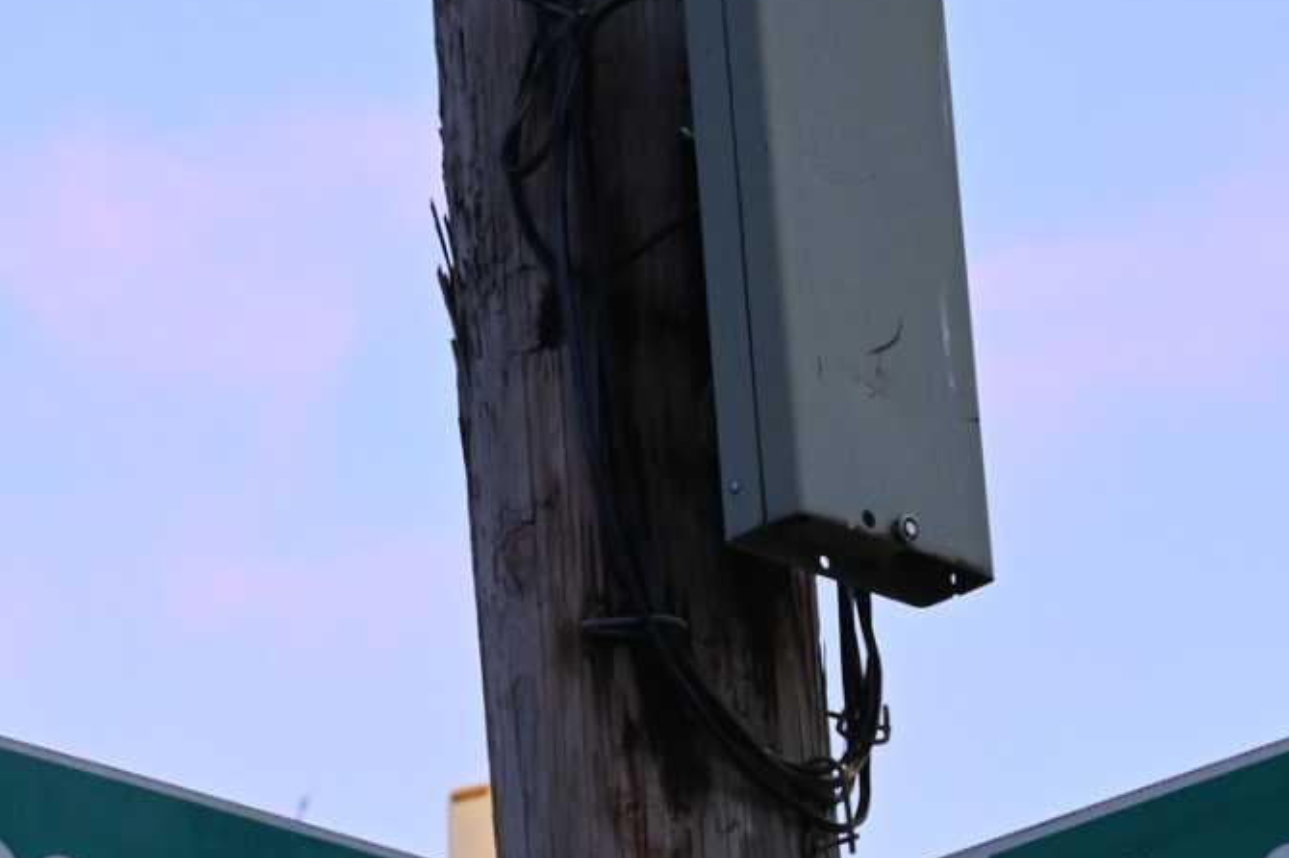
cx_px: 768
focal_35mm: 214
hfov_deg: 9.6
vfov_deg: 6.4
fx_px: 7658
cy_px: 1189
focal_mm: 70
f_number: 9
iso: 5000
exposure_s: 1/125
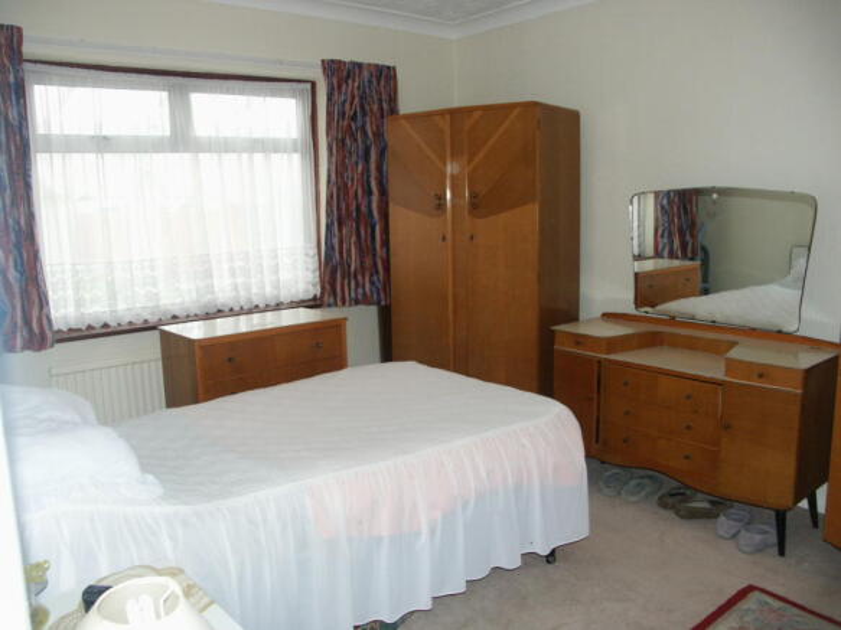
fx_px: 680
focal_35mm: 28
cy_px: 315
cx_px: 420
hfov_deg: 63.5
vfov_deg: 49.7
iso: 200
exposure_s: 1/45
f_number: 2.8
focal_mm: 7.21
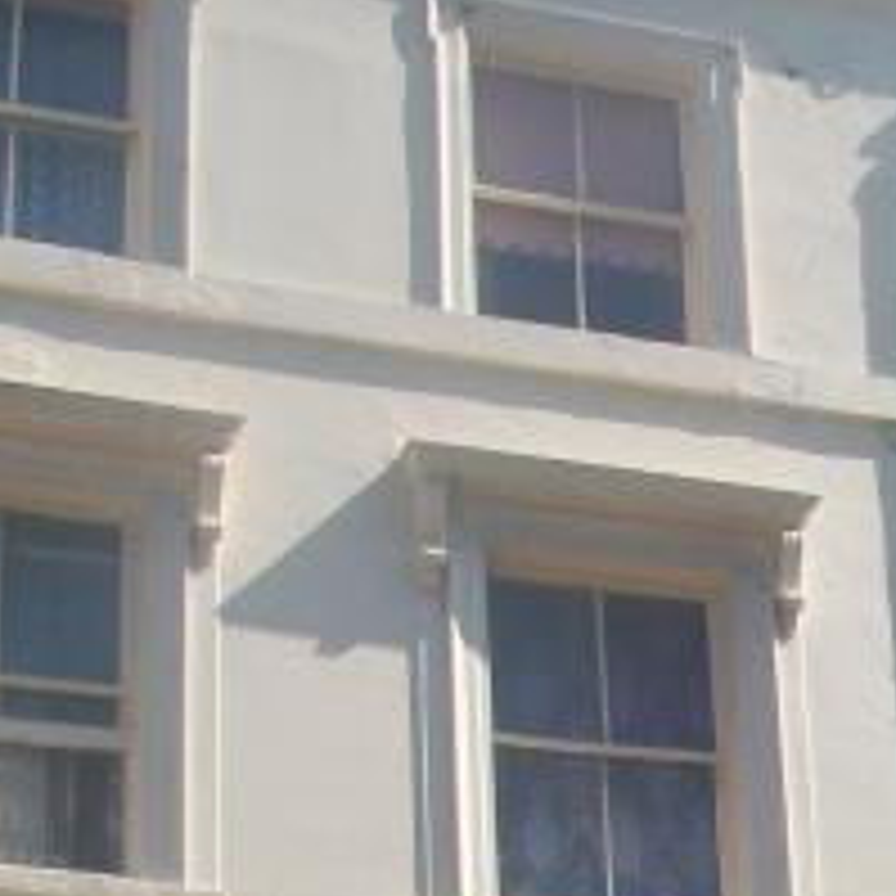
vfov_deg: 13.9
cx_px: 1328
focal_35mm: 121
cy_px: 1126
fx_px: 3543
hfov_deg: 13.6
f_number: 5.5
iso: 80
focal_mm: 5.7
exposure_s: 1/400
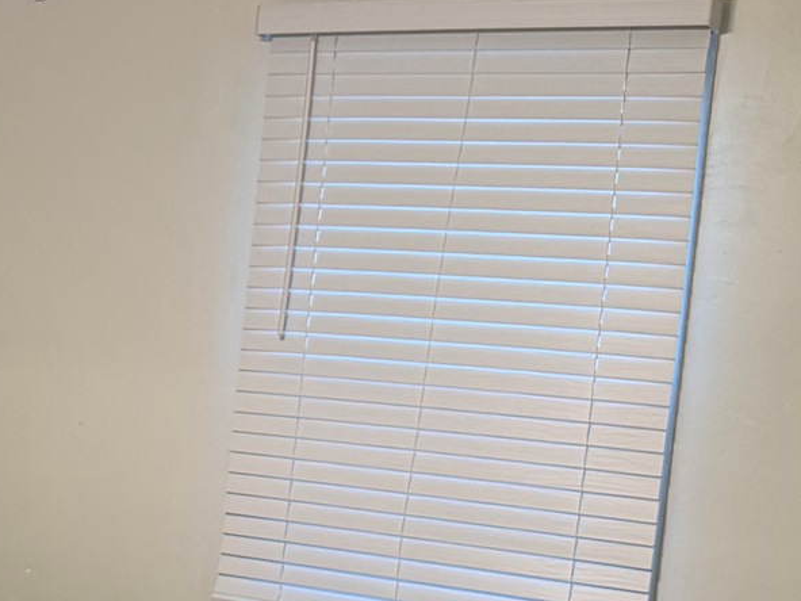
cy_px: 439
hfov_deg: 20.8
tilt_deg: -5.2
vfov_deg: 17.7
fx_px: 1921
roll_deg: -3.7
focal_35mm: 83
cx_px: -322
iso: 250
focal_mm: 6.76
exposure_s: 1/60
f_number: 1.78
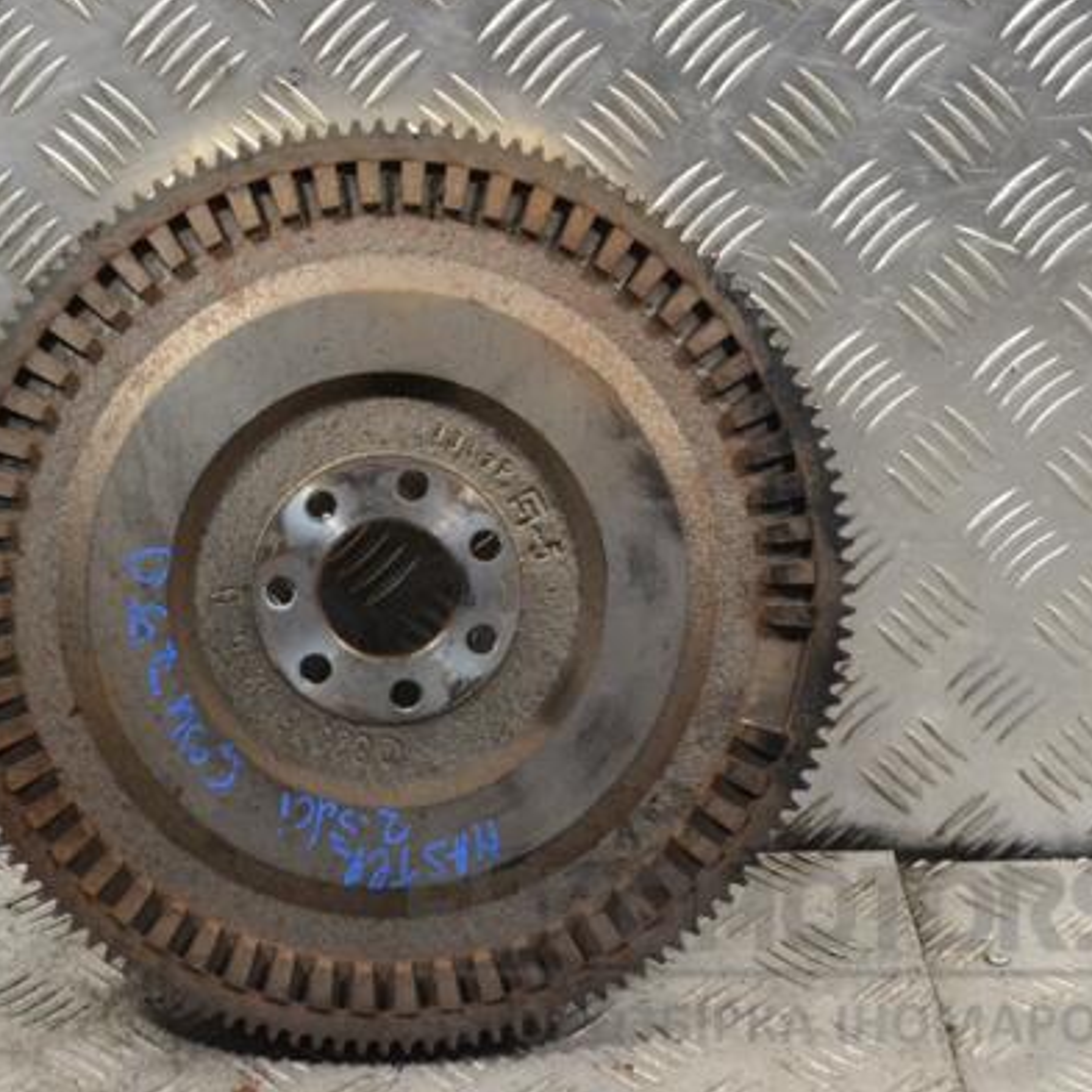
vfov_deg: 23.4
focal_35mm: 74
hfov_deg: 23.2
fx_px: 2641
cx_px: 356
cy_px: 539
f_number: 7.1
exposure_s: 1/200
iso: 3200
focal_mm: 38
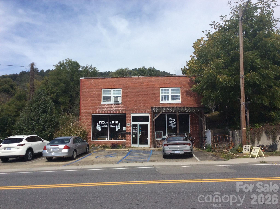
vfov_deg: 44.0
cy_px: 104
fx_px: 258
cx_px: 140
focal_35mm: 32
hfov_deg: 56.9
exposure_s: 1/1972
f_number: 2.4
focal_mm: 3.3
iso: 32
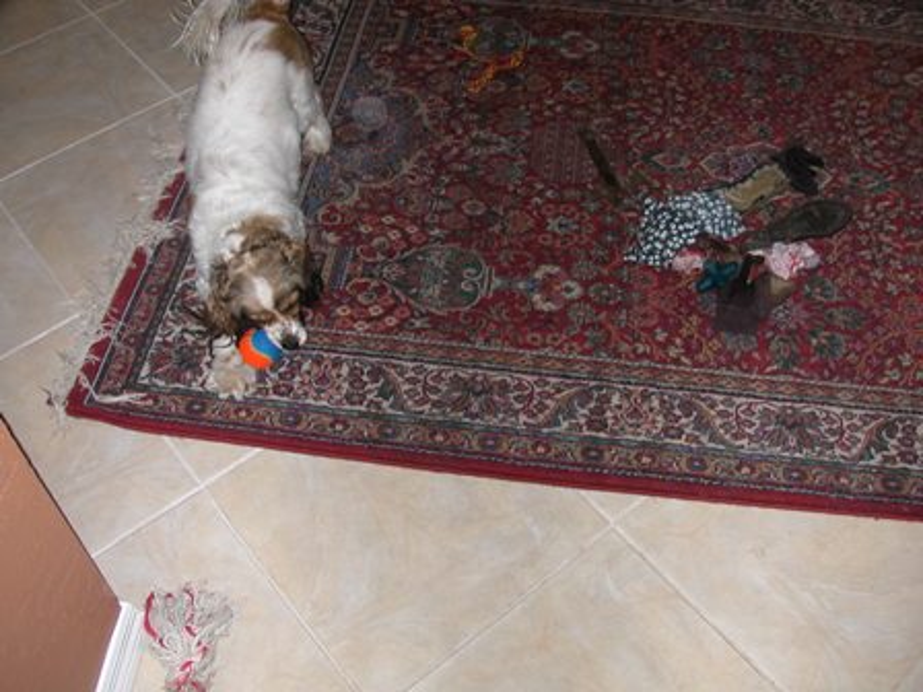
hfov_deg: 50.1
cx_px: 462
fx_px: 987
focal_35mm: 37
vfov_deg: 38.7
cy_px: 346
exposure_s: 1/59.9
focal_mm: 5.6
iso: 100
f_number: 2.7
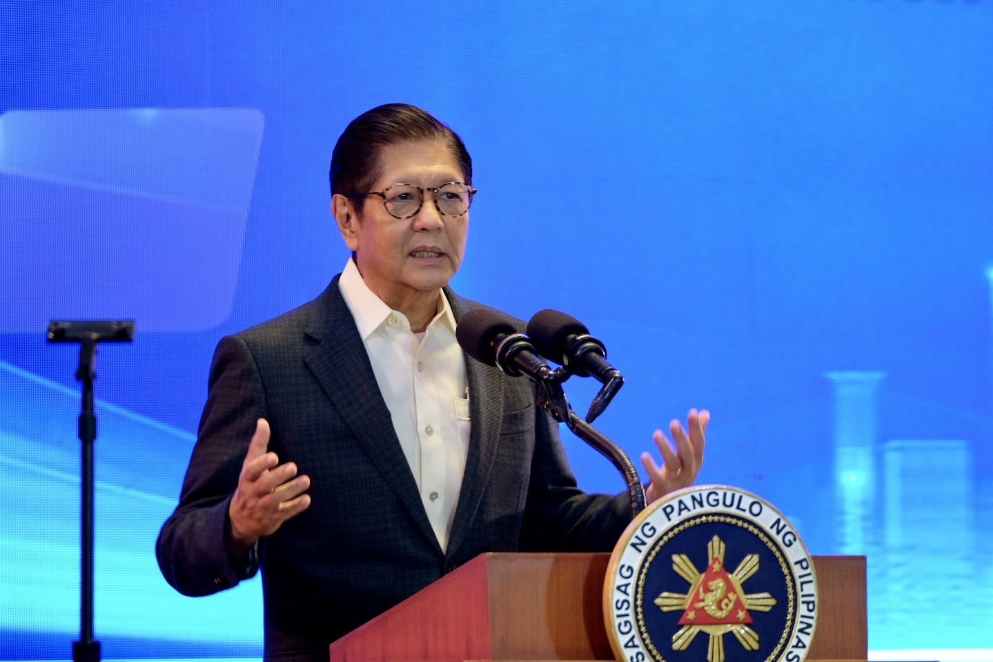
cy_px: 331
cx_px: 496
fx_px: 5791
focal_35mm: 210
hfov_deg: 9.8
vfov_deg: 6.5
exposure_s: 1/30
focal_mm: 140
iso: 400
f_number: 2.8
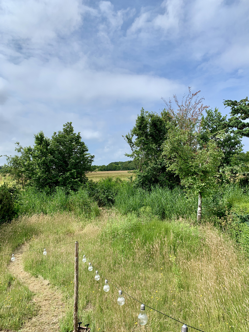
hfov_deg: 53.1
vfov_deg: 67.3
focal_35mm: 26
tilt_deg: +1.9
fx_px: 249
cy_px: 166
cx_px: 124
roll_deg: +1.4
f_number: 1.8
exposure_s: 1/3185
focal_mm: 4.25
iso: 25
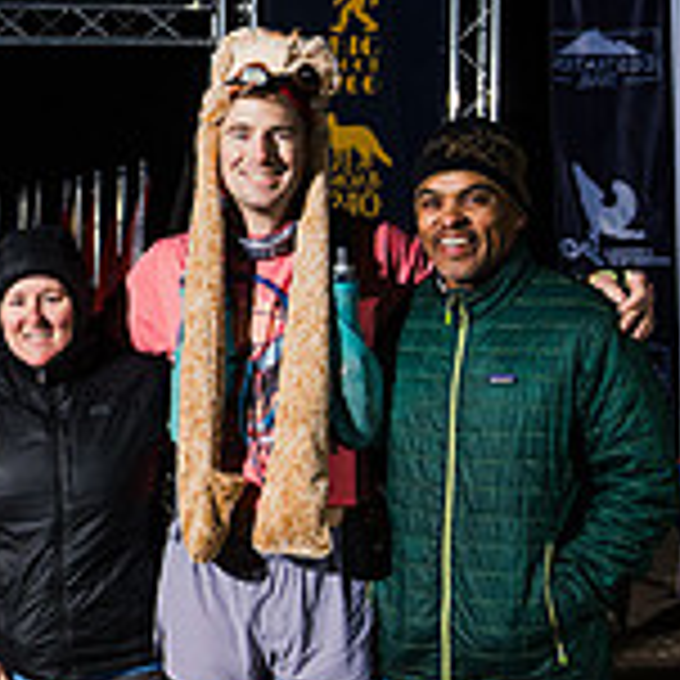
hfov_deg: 16.6
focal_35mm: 98
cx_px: -237
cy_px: 379
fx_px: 2178
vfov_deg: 17.7
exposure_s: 1/250
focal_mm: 25
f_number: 3.2
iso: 640
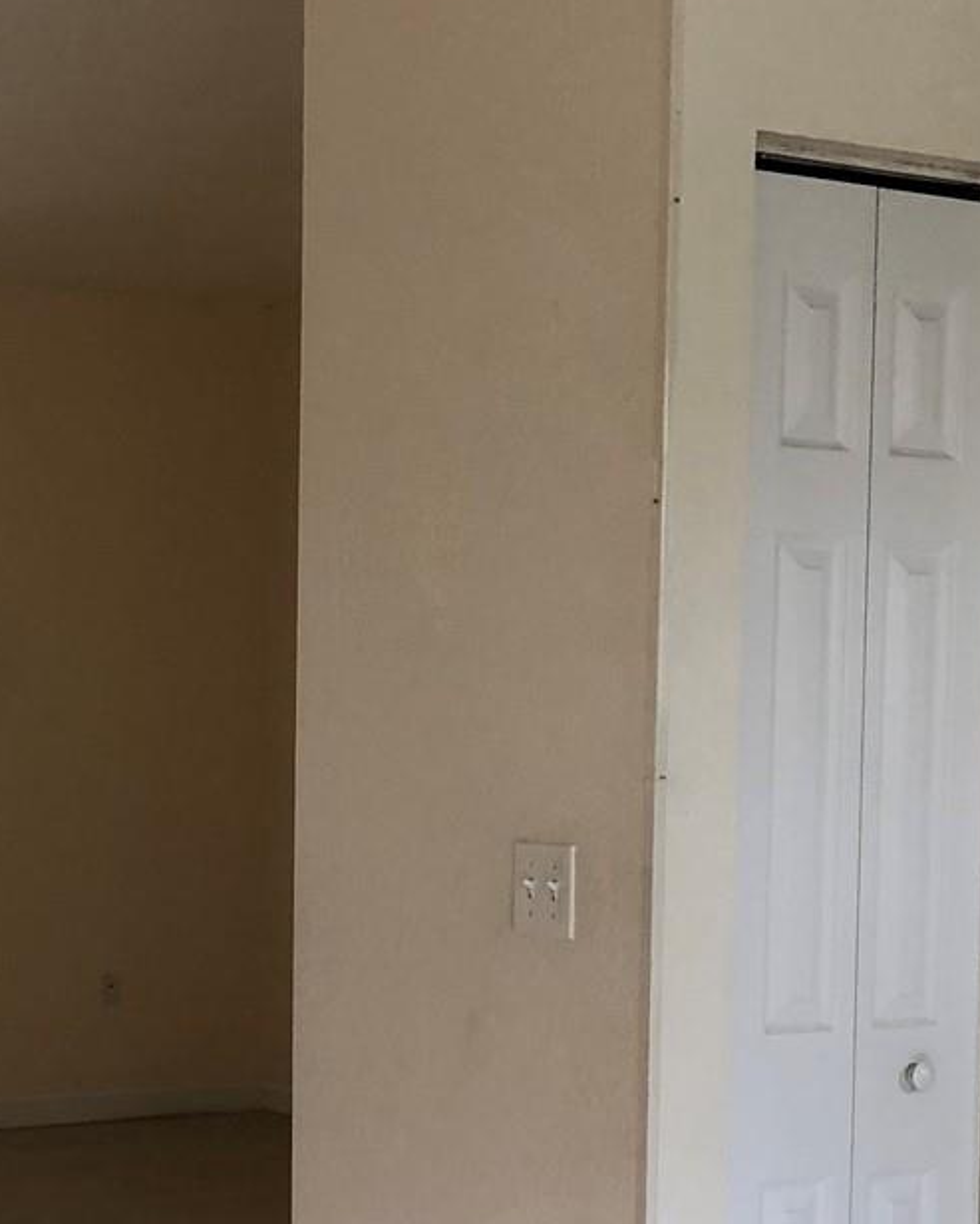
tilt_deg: -4.7
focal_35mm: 71
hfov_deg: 21.1
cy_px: 906
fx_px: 2573
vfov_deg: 26.4
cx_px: 113
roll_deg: -0.3
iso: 40
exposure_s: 1/24
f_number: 1.8
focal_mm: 4
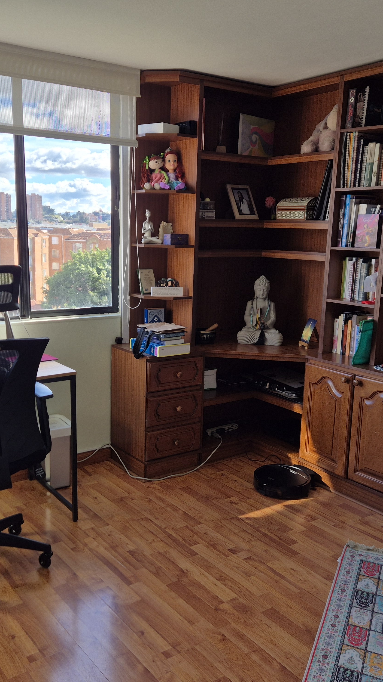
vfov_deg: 58.0
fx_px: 614
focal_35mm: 34
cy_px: 345
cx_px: 161
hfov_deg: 34.6
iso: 25
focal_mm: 5.4
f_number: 1.8
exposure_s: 1/314
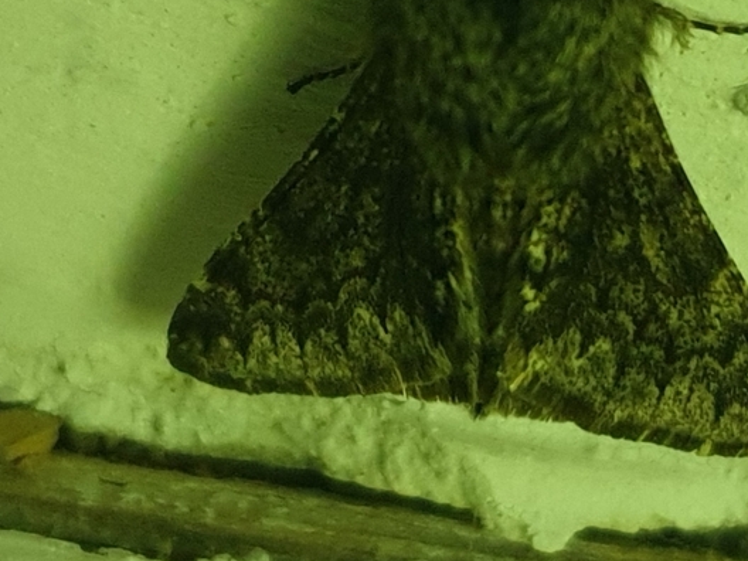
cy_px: 171
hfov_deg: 44.7
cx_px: 429
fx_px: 908
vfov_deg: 33.9
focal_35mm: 42
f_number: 1.5
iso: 400
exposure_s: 1/50
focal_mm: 4.3
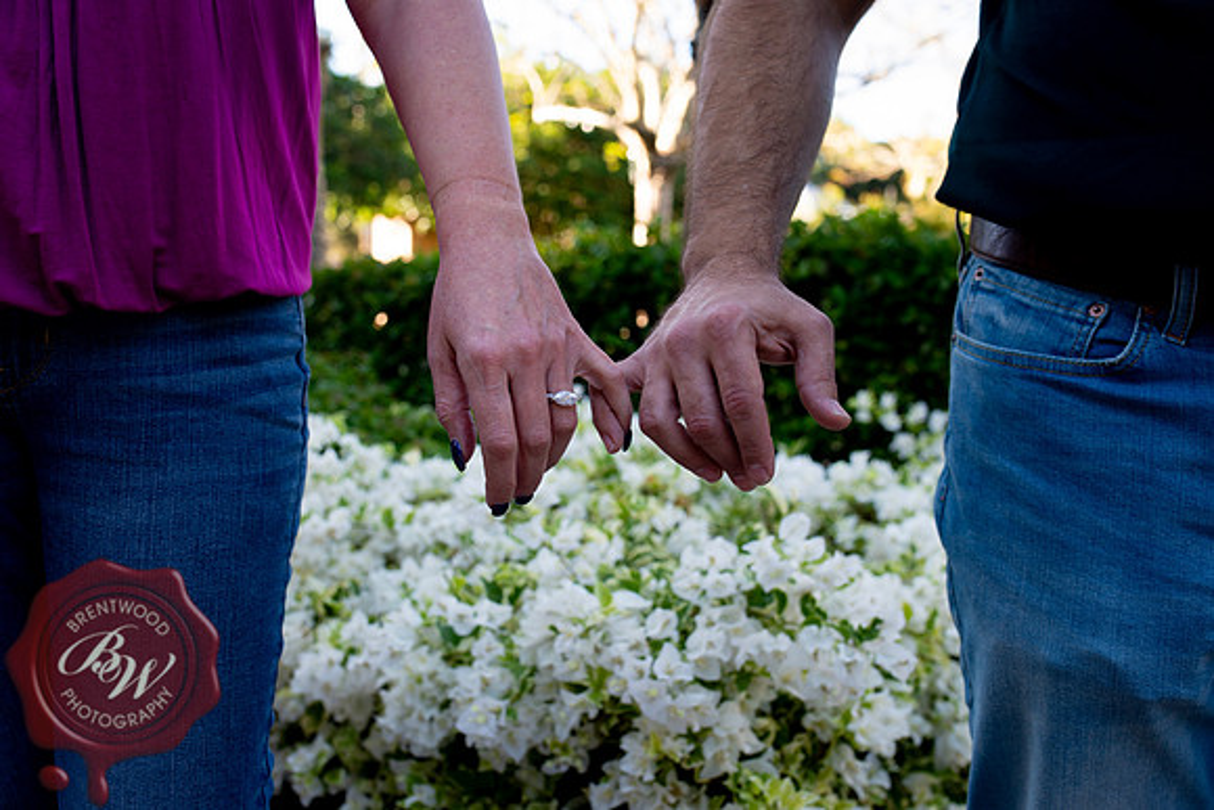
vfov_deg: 37.9
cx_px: 607
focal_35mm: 35
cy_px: 405
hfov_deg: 54.4
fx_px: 1180
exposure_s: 1/60
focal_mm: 35
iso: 125
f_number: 4.5
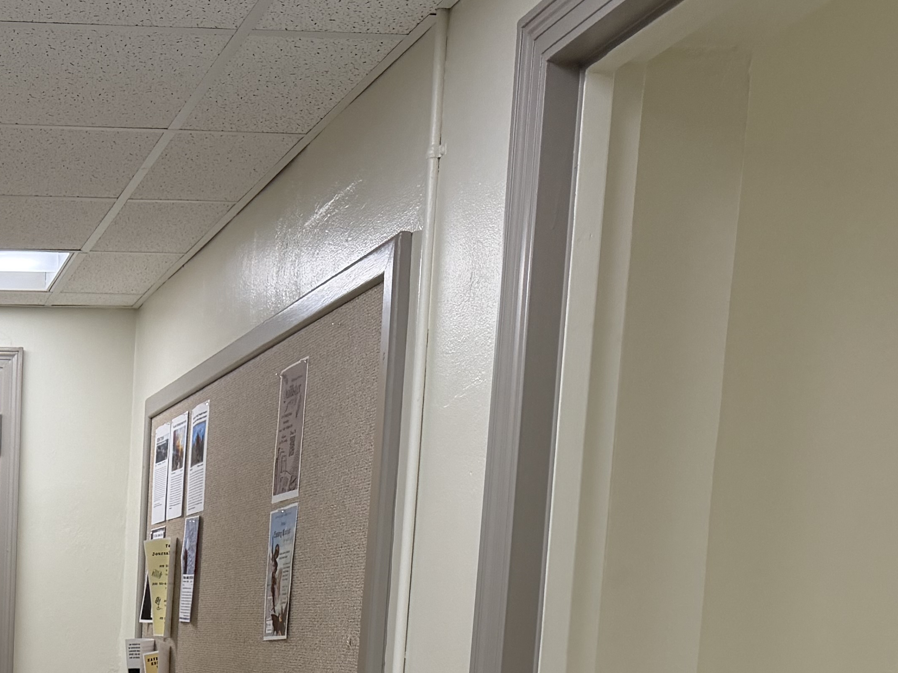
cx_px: -102
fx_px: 1660
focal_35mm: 64
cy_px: 850
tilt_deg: -8.4
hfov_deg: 27.5
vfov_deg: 21.0
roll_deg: -1.5
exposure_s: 1/301
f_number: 1.78
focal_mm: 6.76
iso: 200
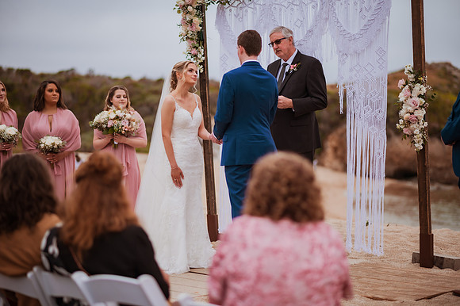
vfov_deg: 16.1
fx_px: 1085
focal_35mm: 85
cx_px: 230
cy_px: 153
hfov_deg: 23.9
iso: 200
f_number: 1.8
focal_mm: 85
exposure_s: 1/1250
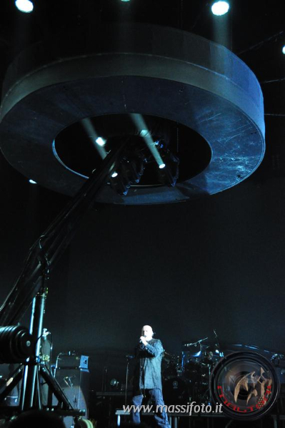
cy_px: 214
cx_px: 142
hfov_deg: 30.8
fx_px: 517
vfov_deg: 45.0
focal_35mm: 44
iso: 3200
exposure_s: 1/180
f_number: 4
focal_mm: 29
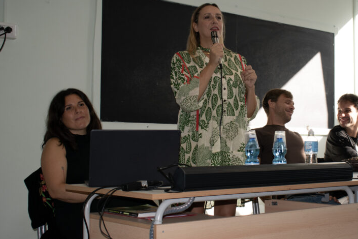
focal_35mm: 61
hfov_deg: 32.5
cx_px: 247
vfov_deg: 22.3
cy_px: 127
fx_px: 607
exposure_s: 1/200
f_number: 5
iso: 280
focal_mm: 28
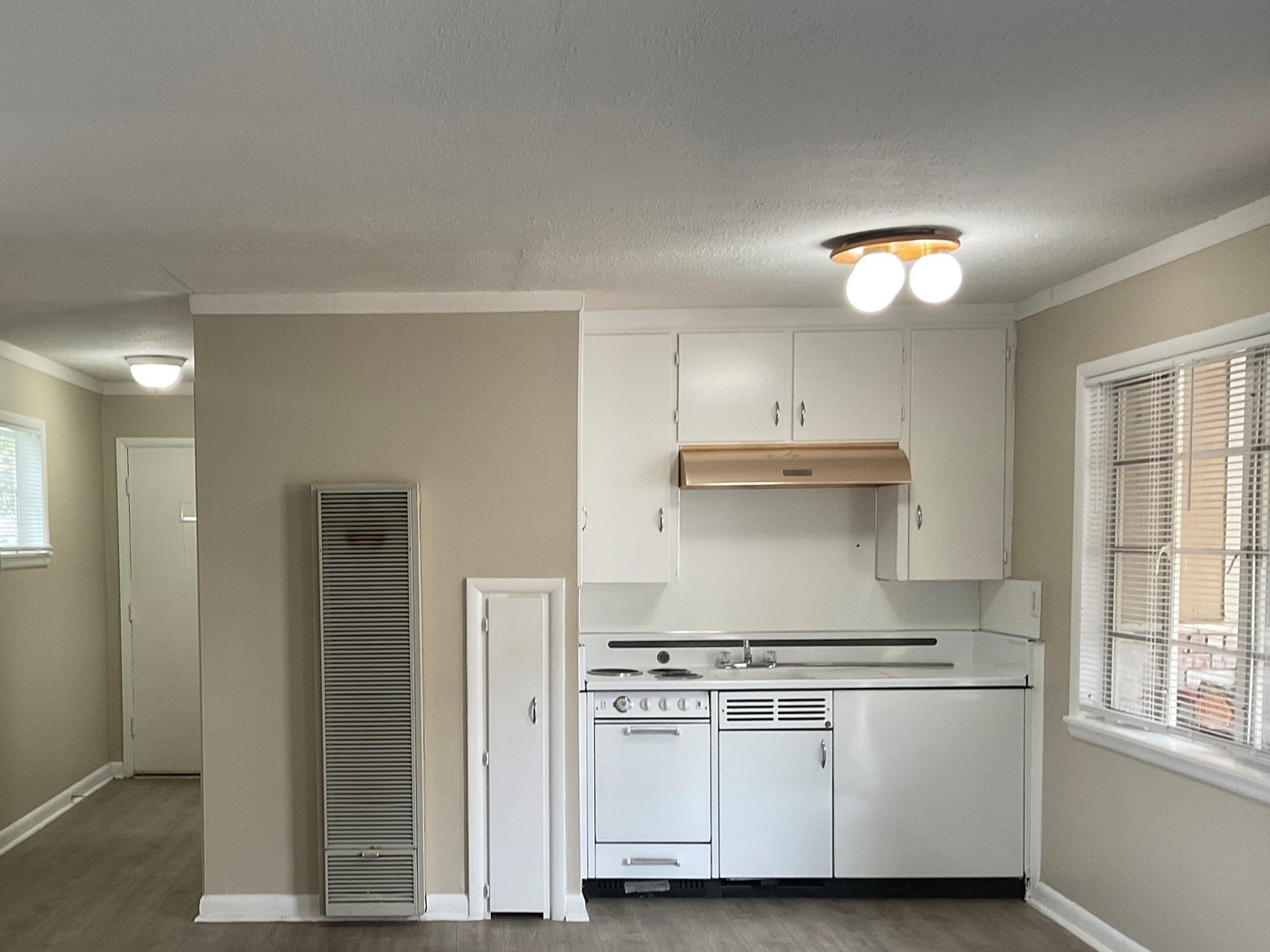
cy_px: 615
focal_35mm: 39
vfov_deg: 36.5
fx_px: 1431
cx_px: 446
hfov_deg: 47.2
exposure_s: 1/81
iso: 64
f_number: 1.8
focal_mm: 3
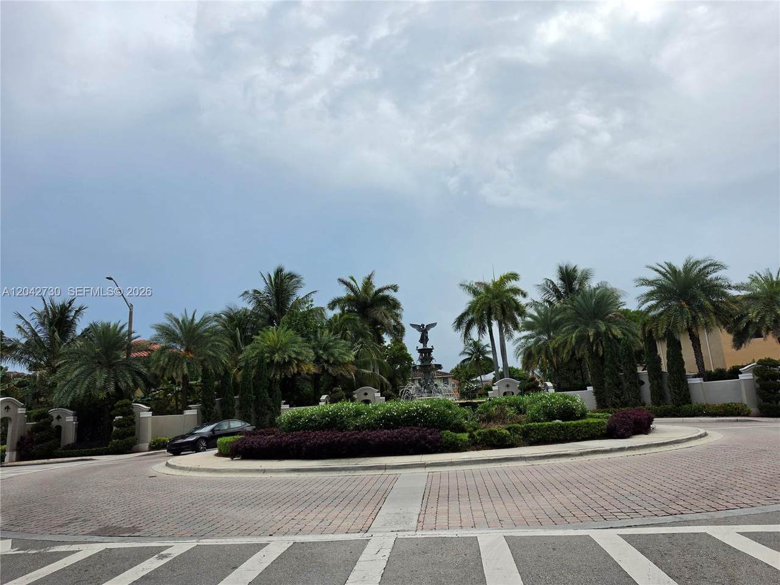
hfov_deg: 73.9
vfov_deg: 58.9
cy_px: 292
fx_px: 518
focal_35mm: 23
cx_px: 390
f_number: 1.4
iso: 64
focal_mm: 6.5
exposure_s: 1/3707
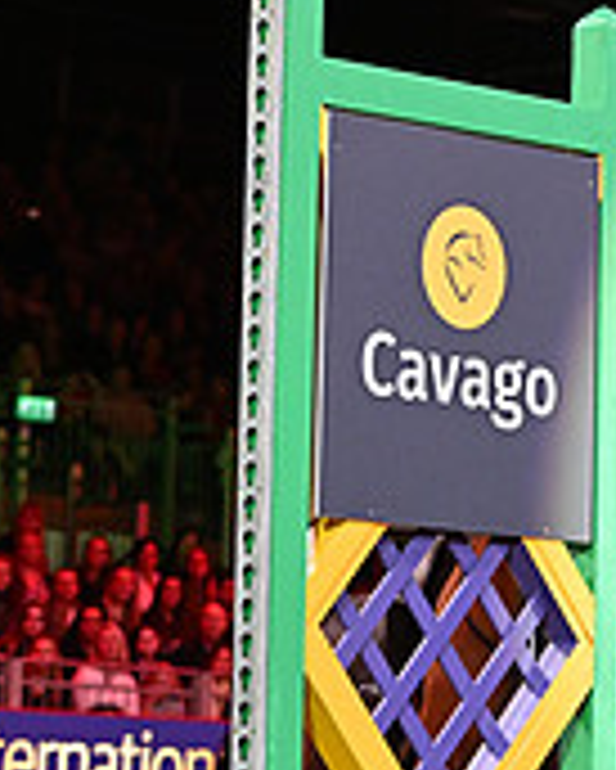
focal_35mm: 255
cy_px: 561
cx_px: 1236
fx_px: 5806
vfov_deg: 7.6
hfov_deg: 5.9
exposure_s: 1/500
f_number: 5
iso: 5000
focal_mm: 80
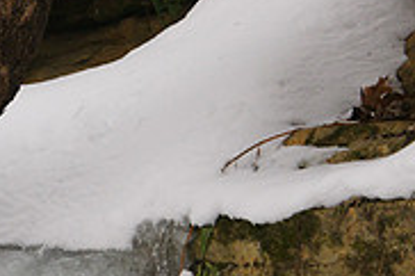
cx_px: -146
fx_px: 2753
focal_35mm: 239
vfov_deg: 5.7
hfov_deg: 8.5
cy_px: 243
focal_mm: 50
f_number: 9
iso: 400
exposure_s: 1/200
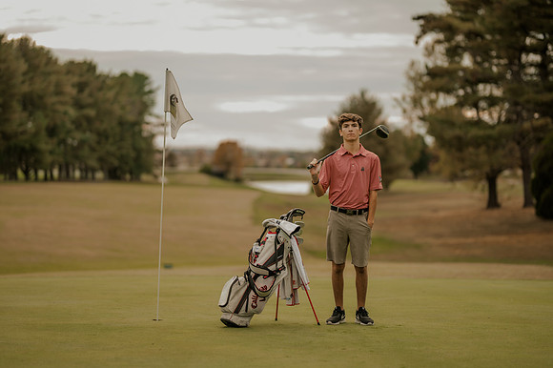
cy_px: 184
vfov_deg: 16.1
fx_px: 1305
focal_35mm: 85
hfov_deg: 23.9
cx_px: 276
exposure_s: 1/800
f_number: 1.4
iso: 64
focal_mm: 85
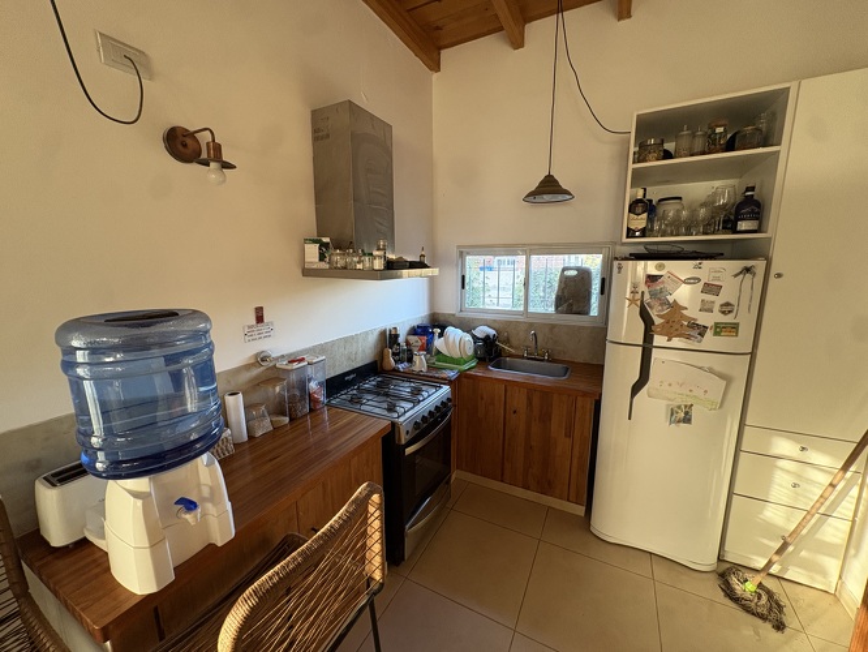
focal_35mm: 14
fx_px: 351
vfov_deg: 85.7
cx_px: 434
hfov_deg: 102.0
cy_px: 326
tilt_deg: -9.6
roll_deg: +0.4
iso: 250
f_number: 2.2
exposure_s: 1/60
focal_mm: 2.22
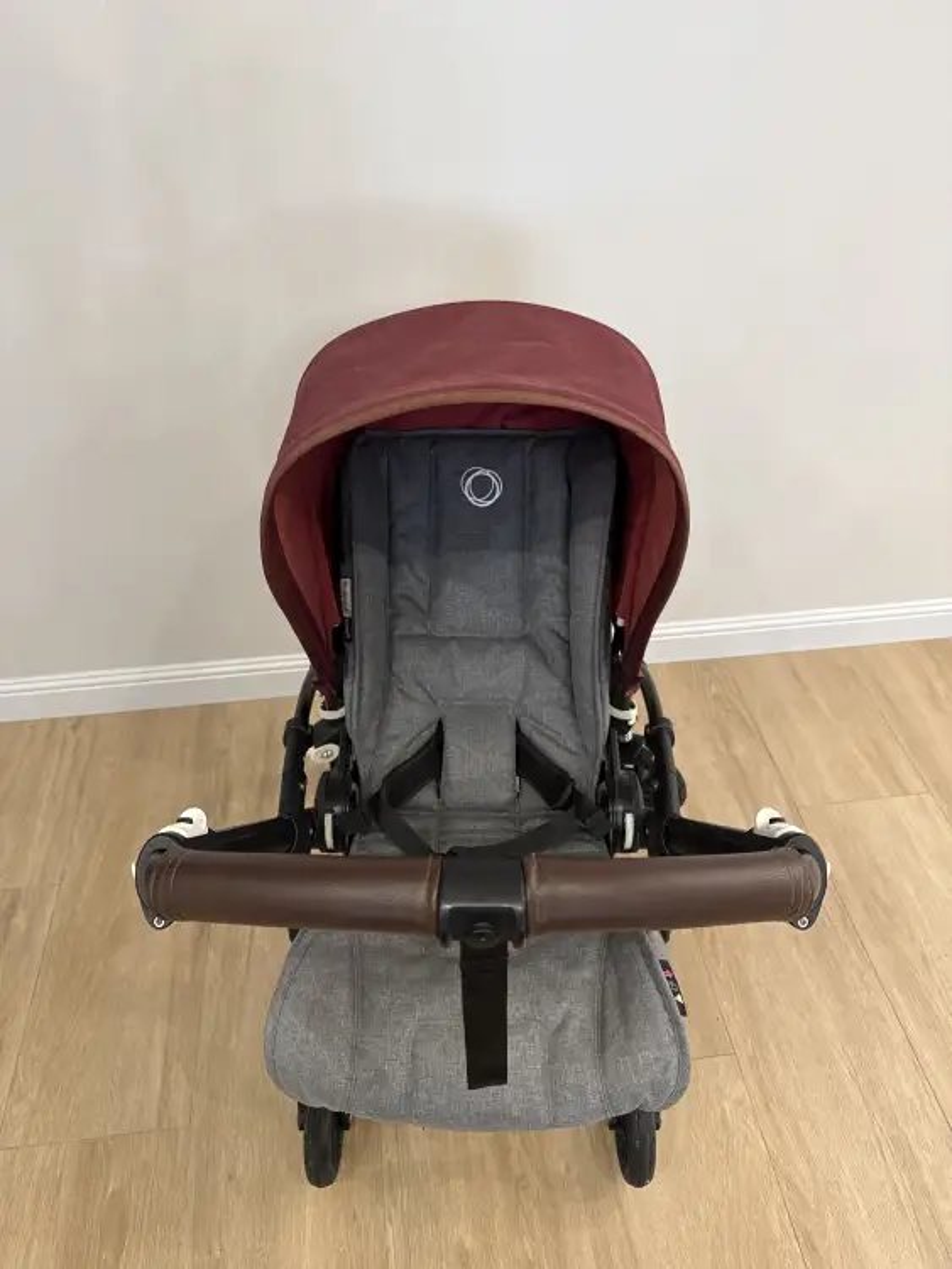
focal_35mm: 24
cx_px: 476
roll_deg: -0.4
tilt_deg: -42.1
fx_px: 880
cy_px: 634
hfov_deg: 56.8
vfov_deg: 71.6
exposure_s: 1/50
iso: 250
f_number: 1.78
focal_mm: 6.76
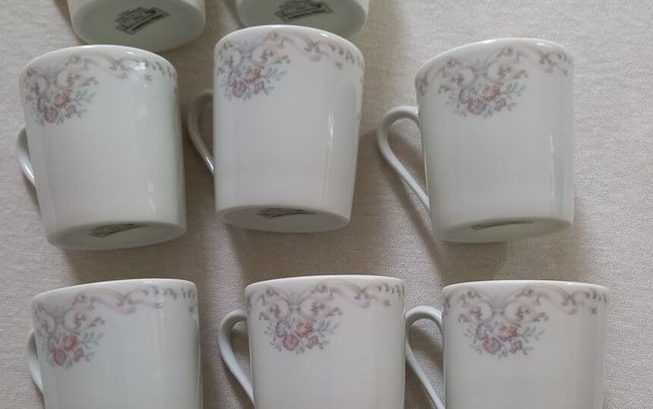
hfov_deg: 48.2
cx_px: 331
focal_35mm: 41
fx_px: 730
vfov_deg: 30.8
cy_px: 299
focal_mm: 4.6
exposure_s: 1/50
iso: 200
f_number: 2
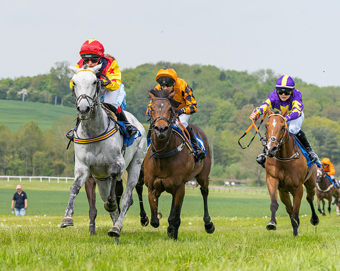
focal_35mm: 203
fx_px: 2041
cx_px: 74
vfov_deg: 7.6
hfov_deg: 9.5
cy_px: 95
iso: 400
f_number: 9
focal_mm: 135
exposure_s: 1/2000
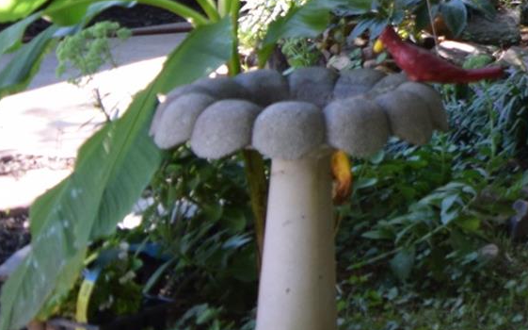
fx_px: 1927
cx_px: 929
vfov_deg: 9.2
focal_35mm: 134
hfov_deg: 14.0
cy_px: -298
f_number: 4.5
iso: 400
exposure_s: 1/80
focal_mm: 24
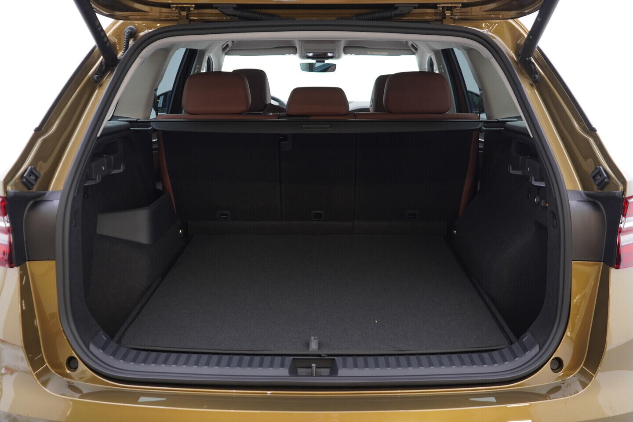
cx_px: 316
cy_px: 211
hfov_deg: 53.1
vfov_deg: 36.9
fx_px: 633
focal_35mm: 36
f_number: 2.8
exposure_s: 1/40
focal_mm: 24
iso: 250
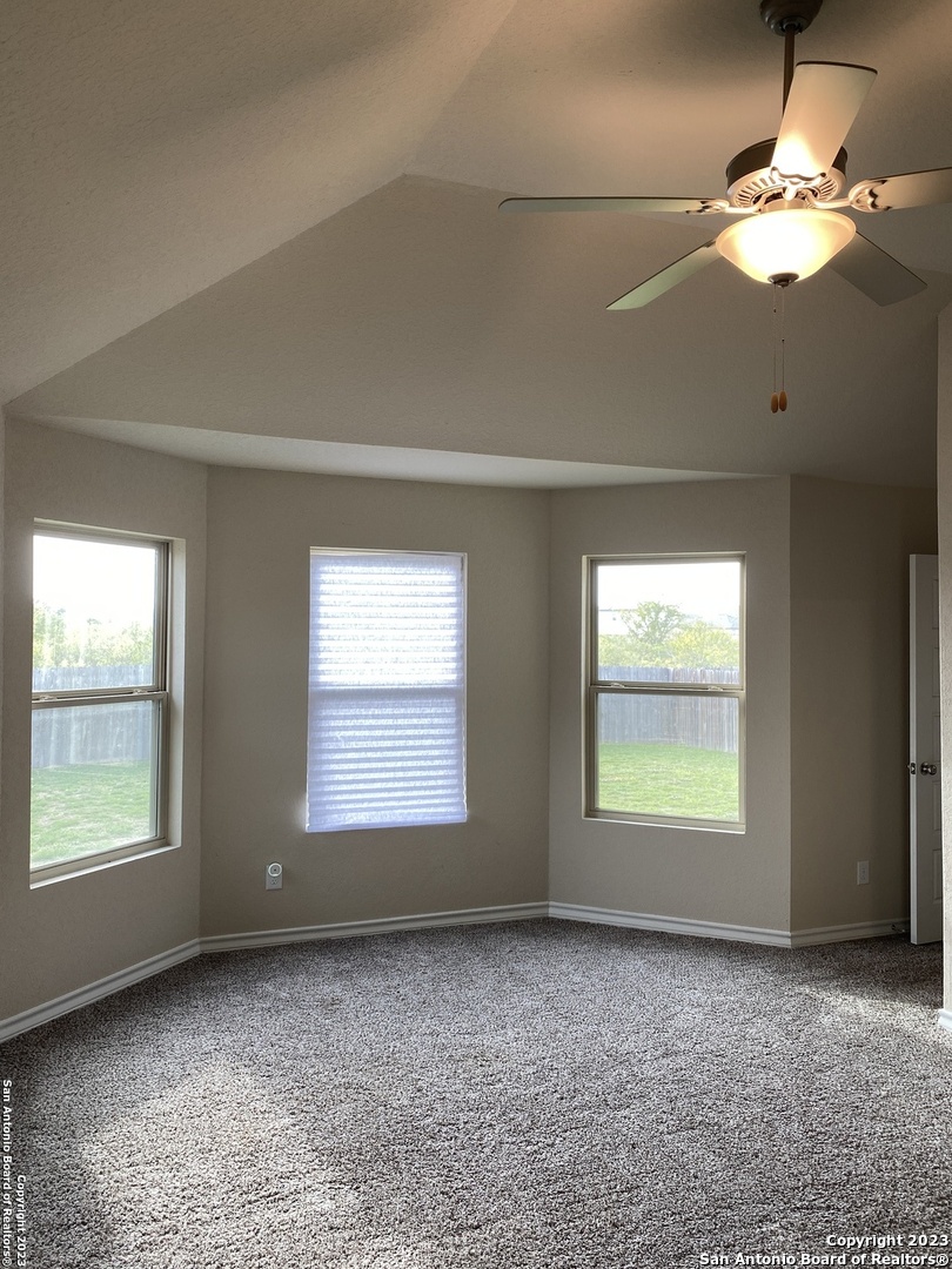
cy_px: 634
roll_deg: -1.2
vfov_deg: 67.3
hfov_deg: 53.1
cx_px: 476
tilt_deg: +2.1
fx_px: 953
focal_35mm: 26
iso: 50
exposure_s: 1/120
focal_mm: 4.25
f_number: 1.8
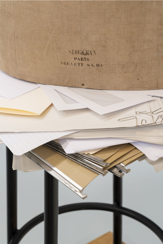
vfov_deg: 25.1
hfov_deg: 16.9
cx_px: 82
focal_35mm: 81
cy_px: 122
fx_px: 550
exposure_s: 1.3
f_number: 13
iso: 125
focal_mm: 81
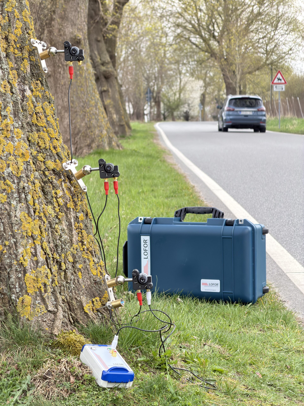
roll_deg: -0.3
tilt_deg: -3.4
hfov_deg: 14.8
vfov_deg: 19.6
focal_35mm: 100
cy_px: 203
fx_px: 1171
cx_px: 152
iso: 200
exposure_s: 1/121
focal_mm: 16.89
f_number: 2.8
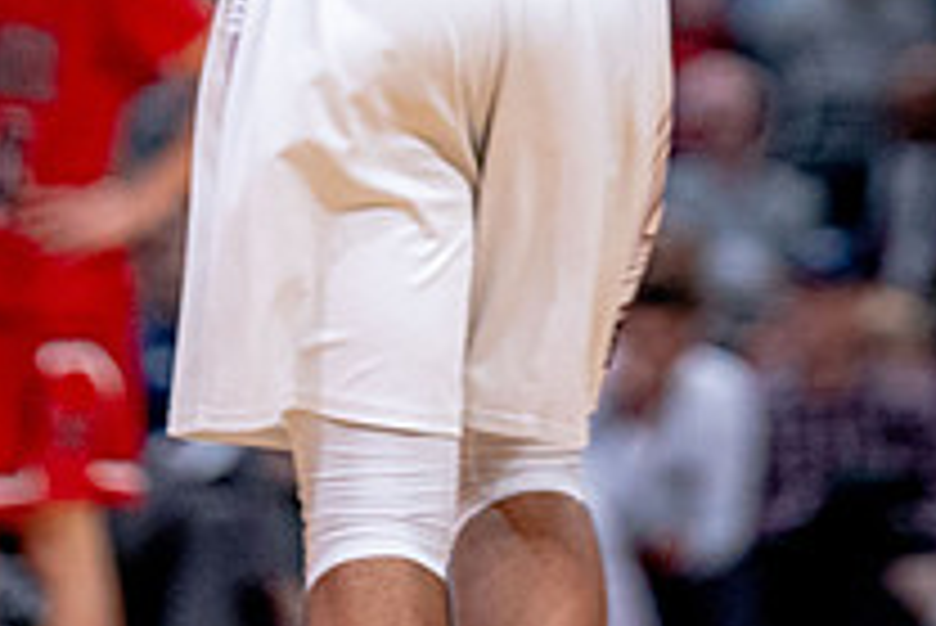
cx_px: 615
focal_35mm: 709
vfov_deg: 1.9
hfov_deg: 2.9
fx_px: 18446
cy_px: -472
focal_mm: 200
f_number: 2.8
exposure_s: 1/1500
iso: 2500
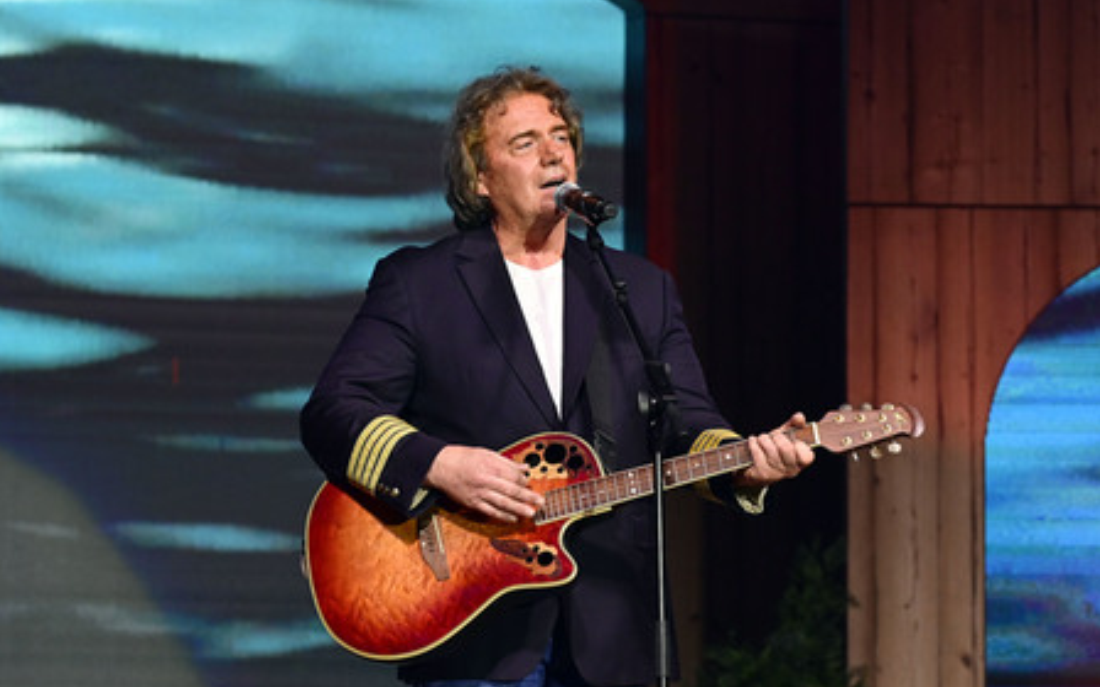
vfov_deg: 6.4
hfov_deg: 10.2
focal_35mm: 205
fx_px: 6146
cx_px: 549
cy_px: 358
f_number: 5
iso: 3200
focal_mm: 200
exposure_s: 1/320
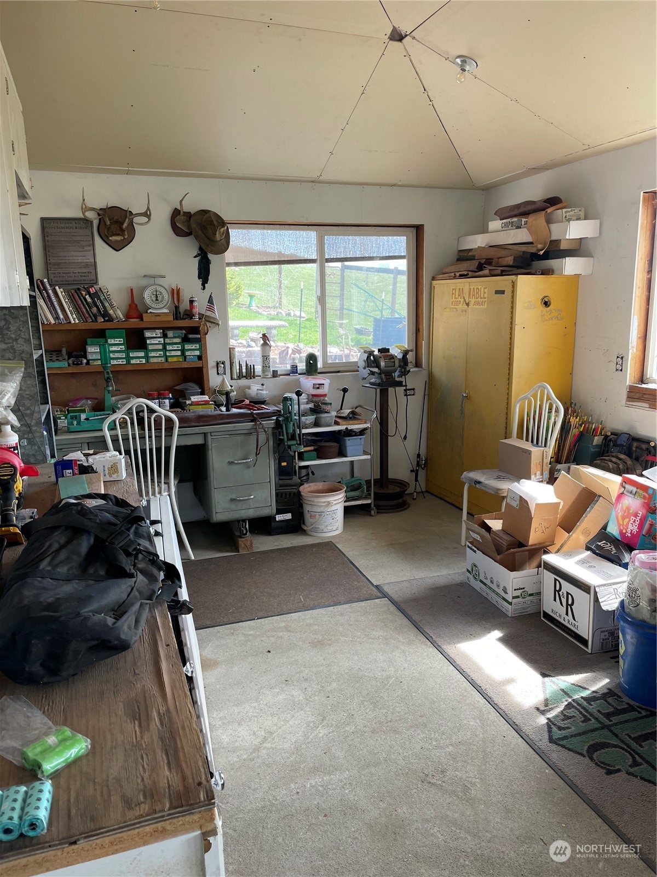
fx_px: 658
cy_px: 438
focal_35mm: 26
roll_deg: +1.5
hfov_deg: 53.1
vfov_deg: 67.3
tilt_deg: -12.0
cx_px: 328
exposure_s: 1/121
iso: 40
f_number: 1.6
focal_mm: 4.2
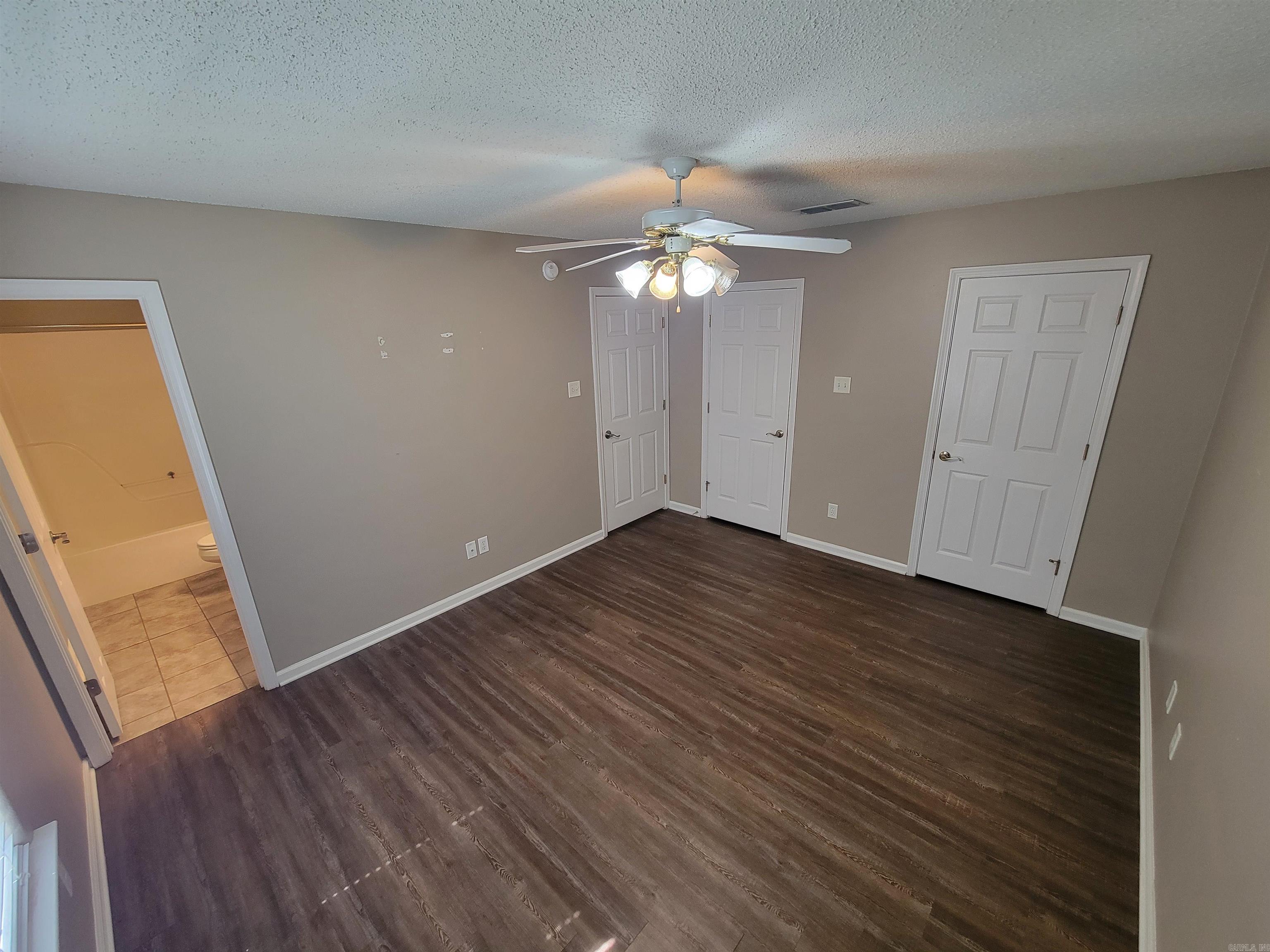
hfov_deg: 106.2
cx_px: 635
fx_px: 477
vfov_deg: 89.9
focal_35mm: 13
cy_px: 476
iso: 200
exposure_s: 1/60
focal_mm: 2.2
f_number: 2.2
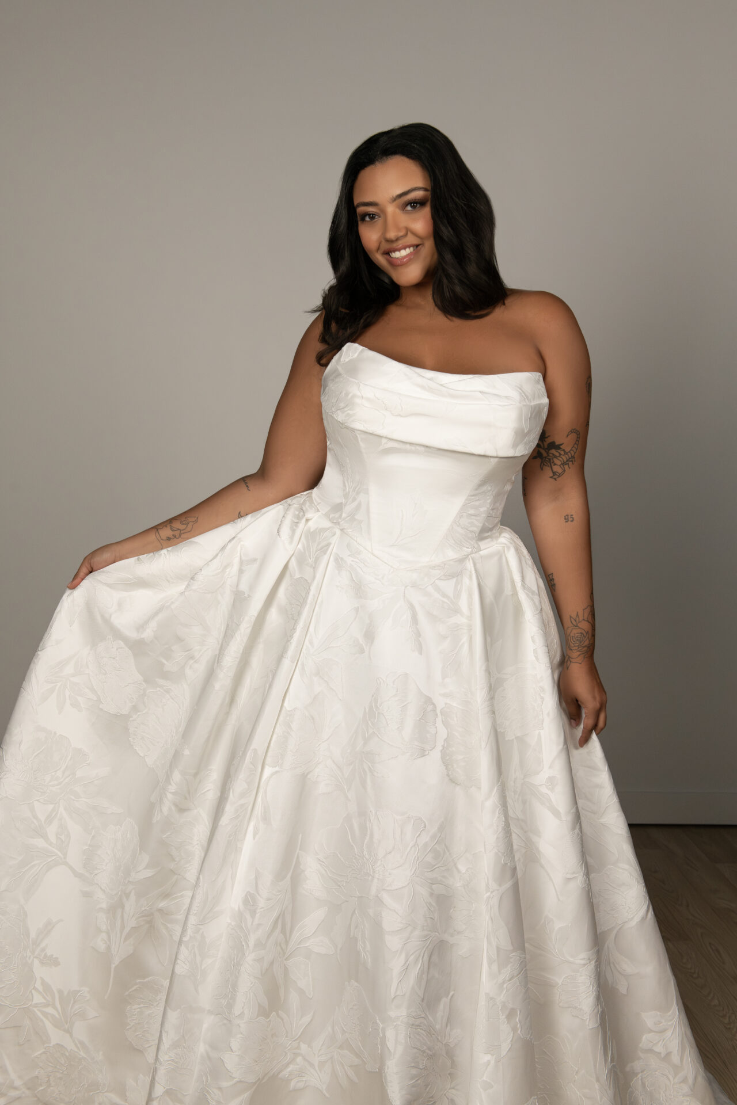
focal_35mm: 38
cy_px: 552
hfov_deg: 35.1
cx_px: 368
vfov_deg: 50.7
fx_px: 1167
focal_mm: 38
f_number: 7.1
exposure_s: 1/1600
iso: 2000
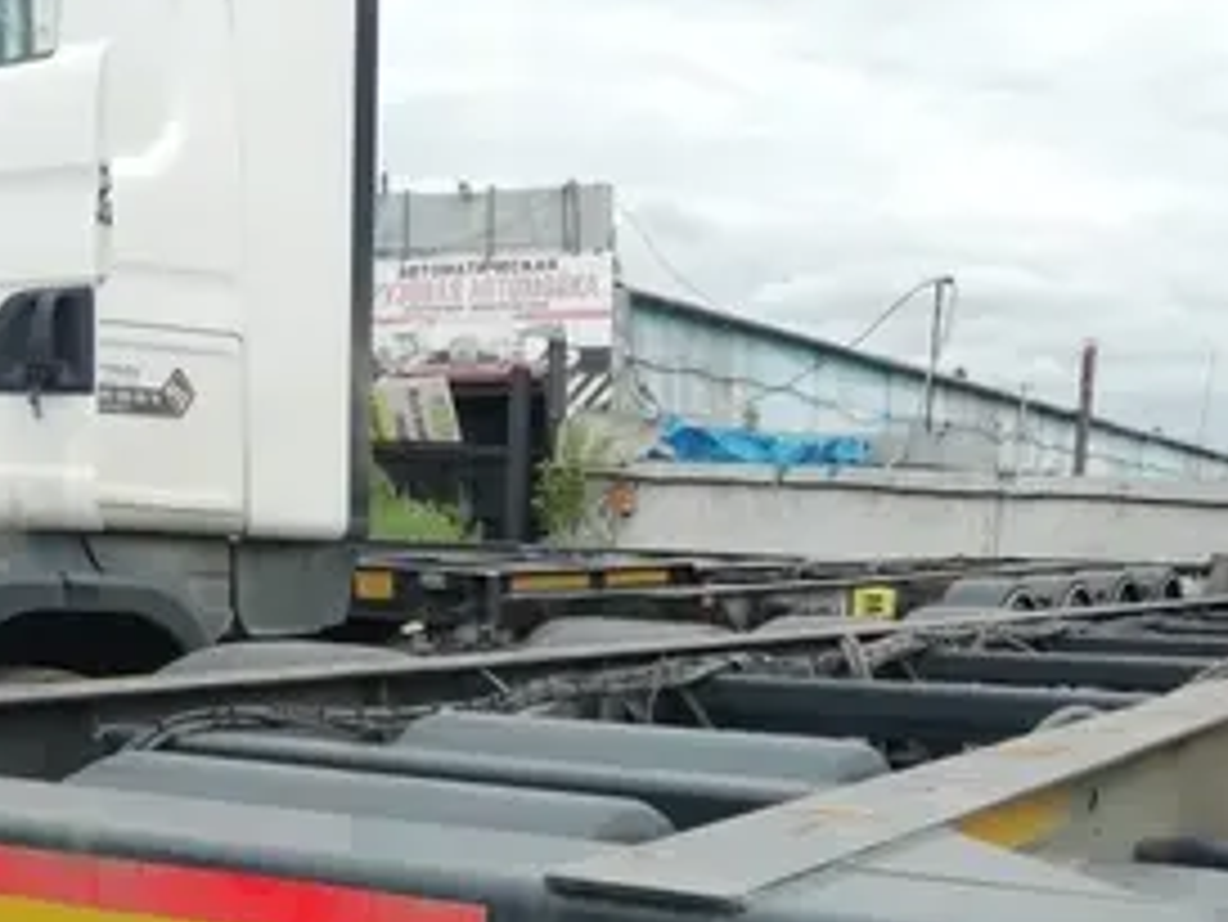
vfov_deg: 25.6
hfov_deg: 35.5
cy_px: 935
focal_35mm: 54
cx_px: 621
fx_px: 1916
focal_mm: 3.46
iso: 50
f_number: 2.2
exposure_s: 1/781
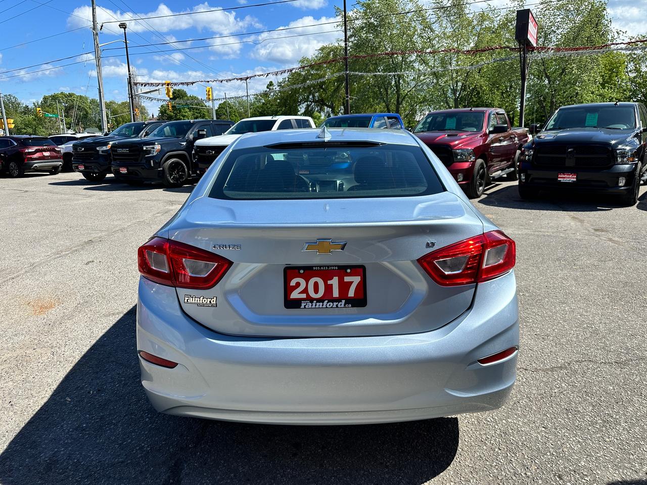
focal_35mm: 24
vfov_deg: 56.8
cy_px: 242
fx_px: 449
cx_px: 324
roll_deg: +1.0
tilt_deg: -13.4
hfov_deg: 71.6
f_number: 1.78
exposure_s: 1/3597
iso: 80
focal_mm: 6.86
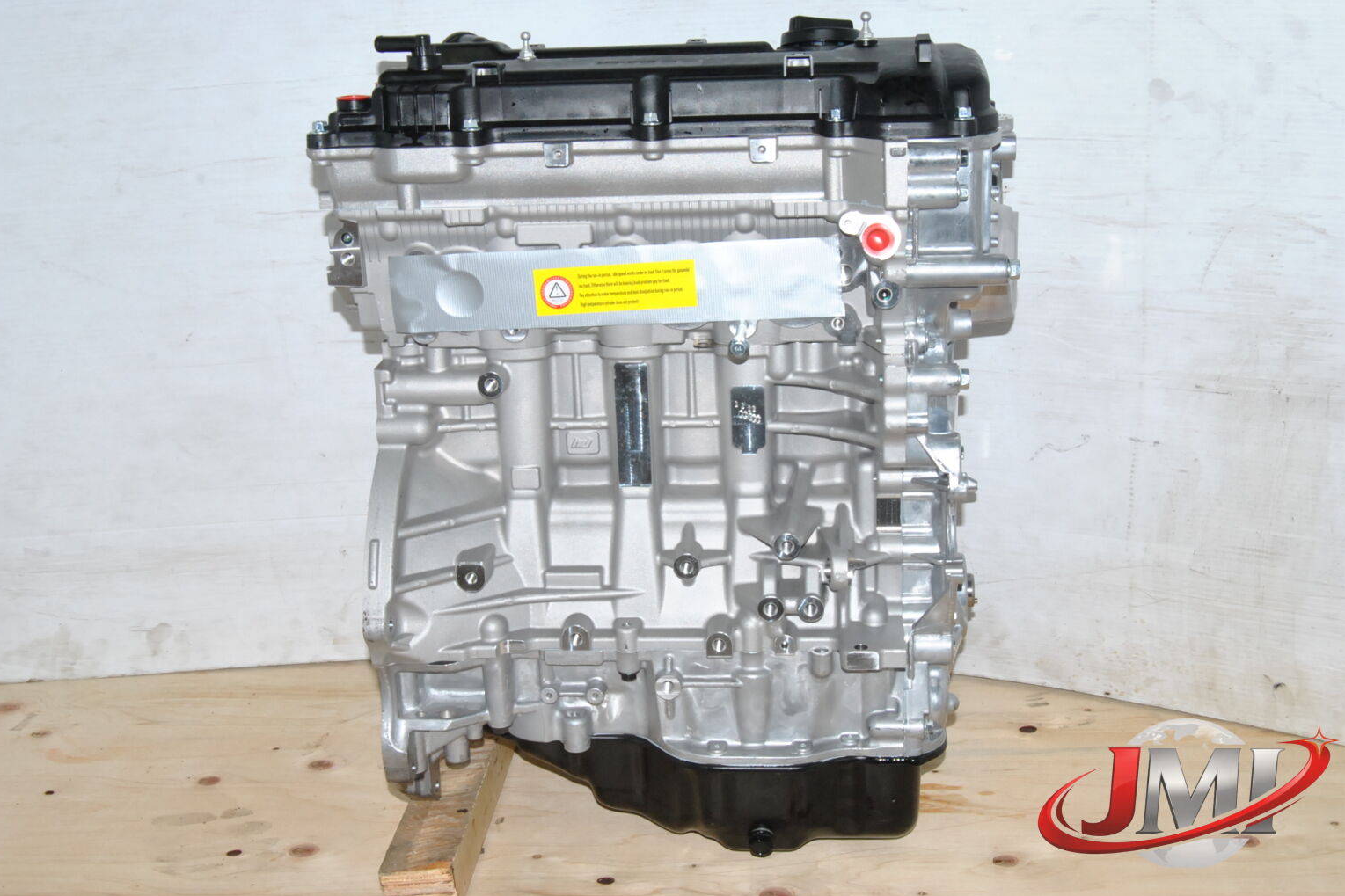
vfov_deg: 30.5
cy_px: 429
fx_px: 1644
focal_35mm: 44
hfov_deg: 44.5
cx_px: 665
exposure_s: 1/200
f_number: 16
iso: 800
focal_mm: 28
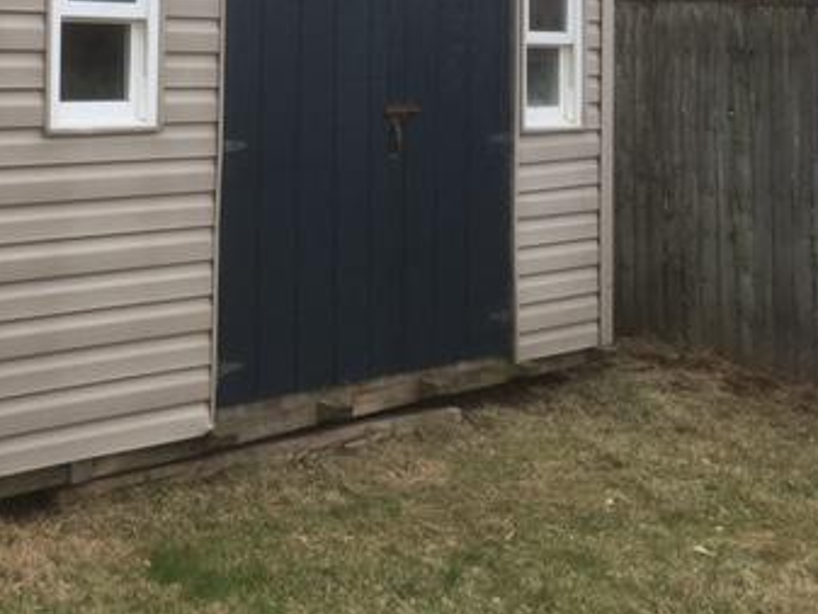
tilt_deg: -0.2
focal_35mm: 55
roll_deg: -2.0
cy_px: 34
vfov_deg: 25.5
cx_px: 73
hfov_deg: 33.0
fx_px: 1300
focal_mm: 4.15
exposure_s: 1/810
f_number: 2.2
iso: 25
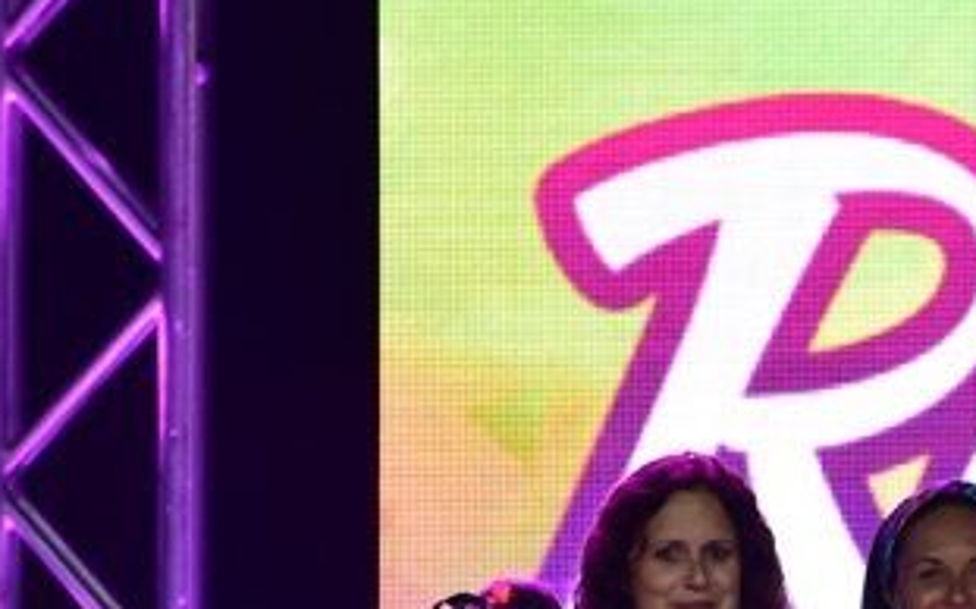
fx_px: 22278
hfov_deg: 2.5
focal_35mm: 838
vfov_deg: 1.6
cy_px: 571
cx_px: 1522
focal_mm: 200
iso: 1250
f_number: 2.8
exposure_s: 1/200
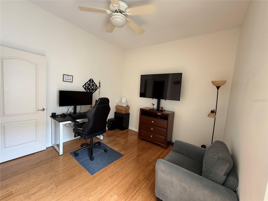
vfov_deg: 85.7
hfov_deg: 102.1
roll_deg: -4.4
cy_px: 100
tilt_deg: -4.2
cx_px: 134
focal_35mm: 14
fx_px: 108
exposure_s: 1/99
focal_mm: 2.22
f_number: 2.2
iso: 250
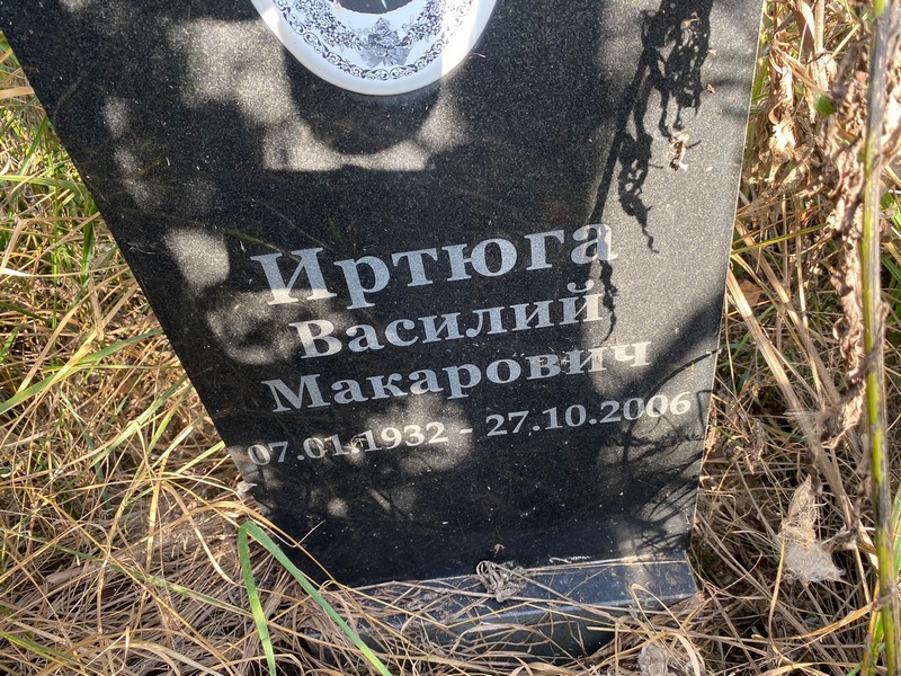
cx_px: 450
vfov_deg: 53.1
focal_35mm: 26
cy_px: 338
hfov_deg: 67.3
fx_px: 677
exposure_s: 1/121
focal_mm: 4.25
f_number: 1.8
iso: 64
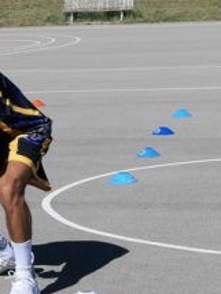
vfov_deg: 12.6
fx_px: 1334
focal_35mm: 157
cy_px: 147
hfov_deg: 9.4
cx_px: -12
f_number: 4
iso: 125
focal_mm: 14.2
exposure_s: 1/1600
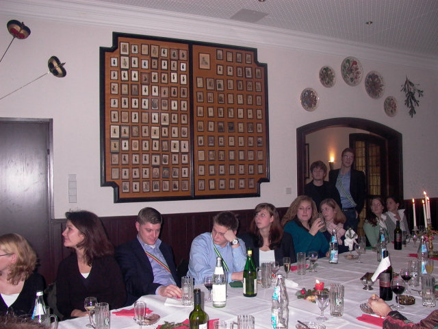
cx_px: 219
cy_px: 164
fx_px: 418
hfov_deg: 55.4
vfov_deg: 42.9
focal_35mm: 33
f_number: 2.05
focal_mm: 7.15
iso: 100
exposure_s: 1/64.2
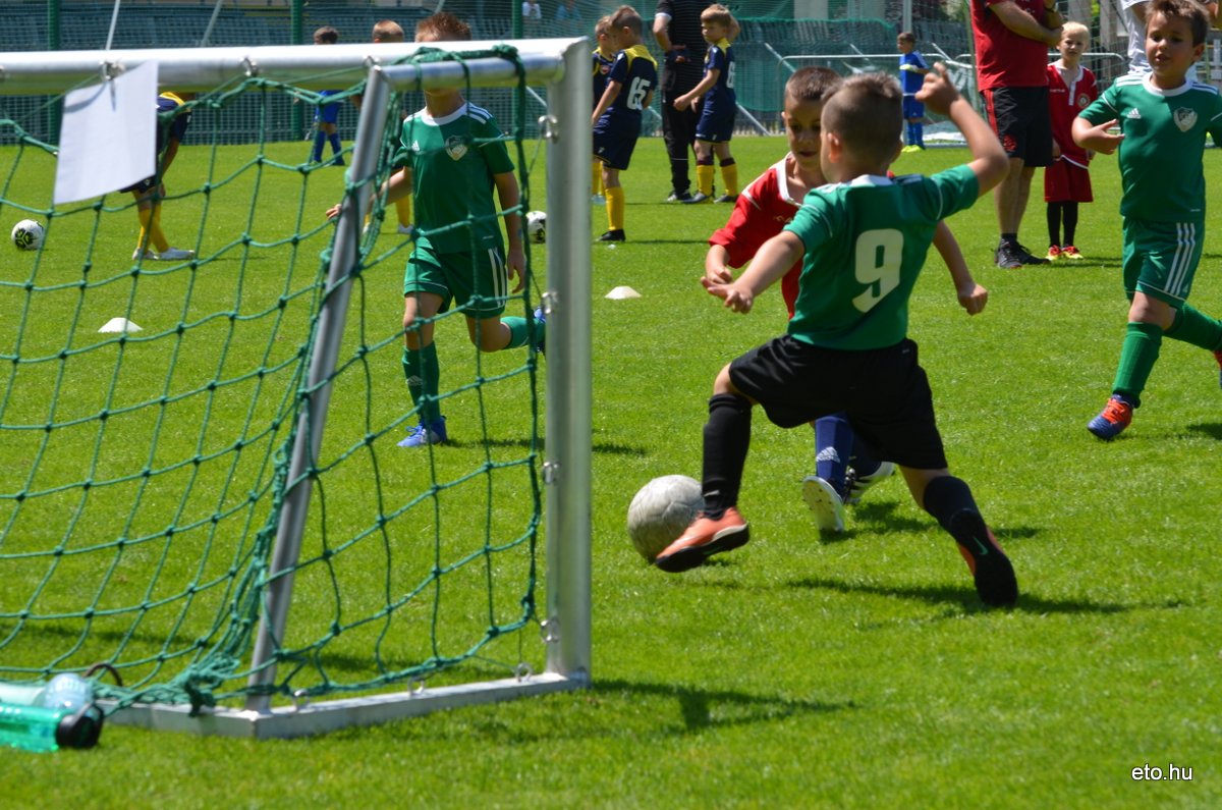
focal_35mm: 142
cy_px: 405
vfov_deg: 9.6
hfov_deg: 14.4
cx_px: 611
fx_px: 4827
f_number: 9
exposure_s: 1/320
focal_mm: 95
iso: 200
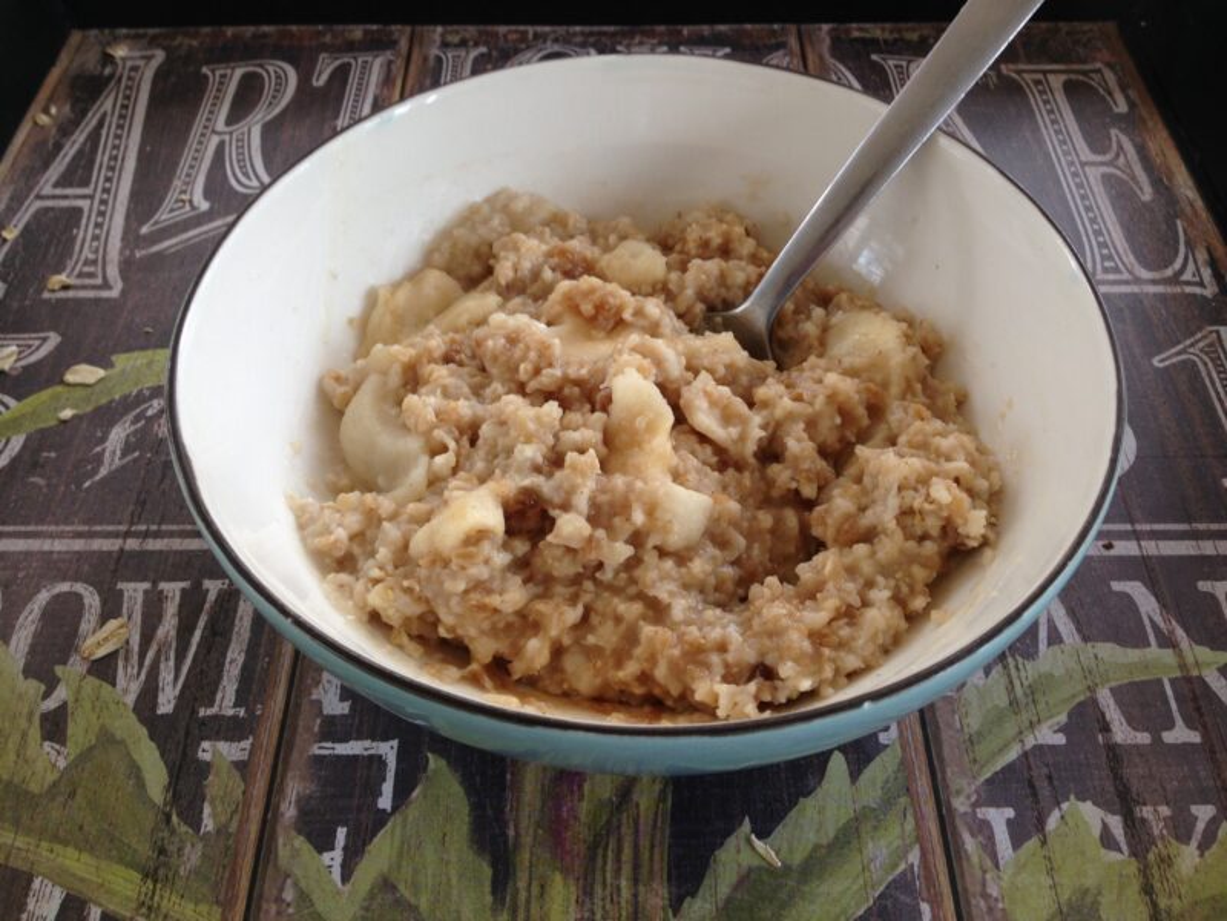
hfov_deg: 55.4
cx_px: 614
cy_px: 460
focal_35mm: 33
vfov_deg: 42.9
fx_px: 1170
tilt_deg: -53.0
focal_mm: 4.12
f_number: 2.4
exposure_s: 1/40
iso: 50
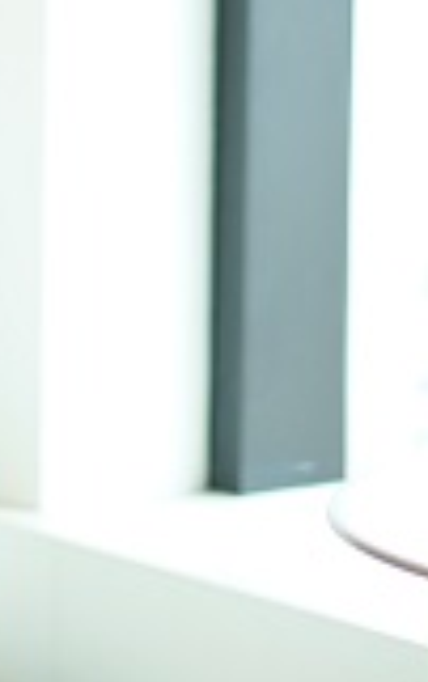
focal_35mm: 216
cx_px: -551
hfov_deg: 5.9
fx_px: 4020
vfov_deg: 9.6
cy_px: -155
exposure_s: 1/200
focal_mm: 55
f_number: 1.8
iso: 200
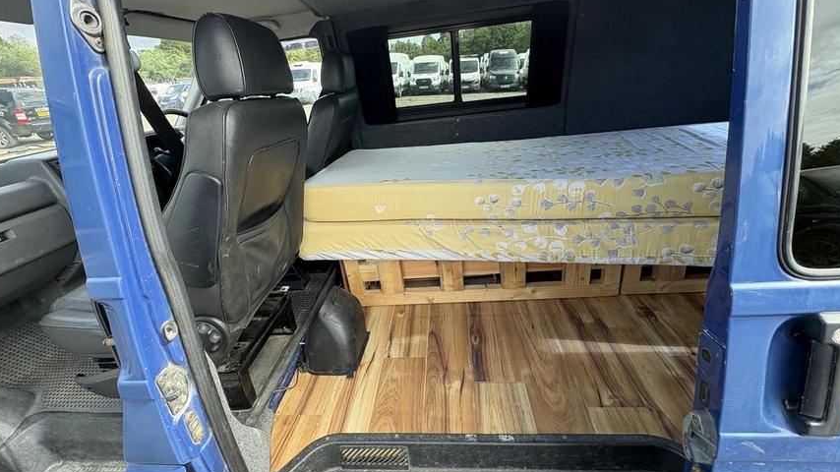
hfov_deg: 99.4
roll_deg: +2.9
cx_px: 411
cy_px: 210
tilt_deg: -9.7
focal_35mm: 16
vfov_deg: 66.9
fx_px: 356
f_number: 2.2
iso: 40
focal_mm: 2.22
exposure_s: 1/164
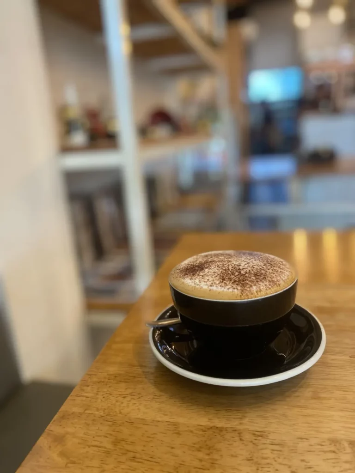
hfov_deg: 53.1
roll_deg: +3.9
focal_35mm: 26
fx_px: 356
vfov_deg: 67.3
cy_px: 236
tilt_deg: -13.6
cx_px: 178
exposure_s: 1/50
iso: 100
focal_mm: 4.25
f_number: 1.8
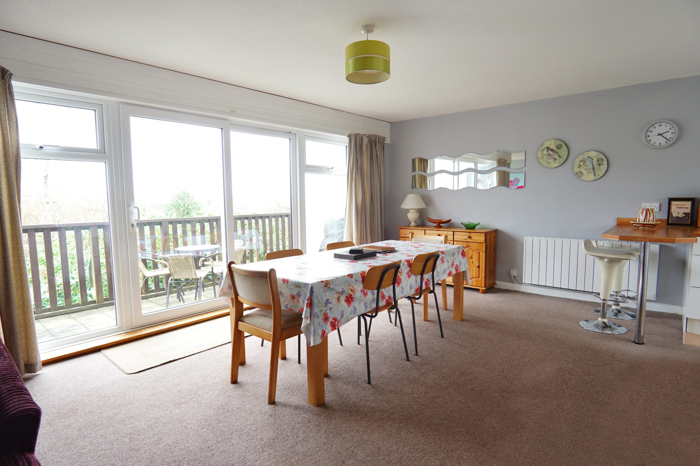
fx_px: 350
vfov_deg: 67.4
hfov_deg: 90.0
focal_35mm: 18
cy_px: 233
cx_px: 350
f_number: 4
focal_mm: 12
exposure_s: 1/1.43
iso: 100
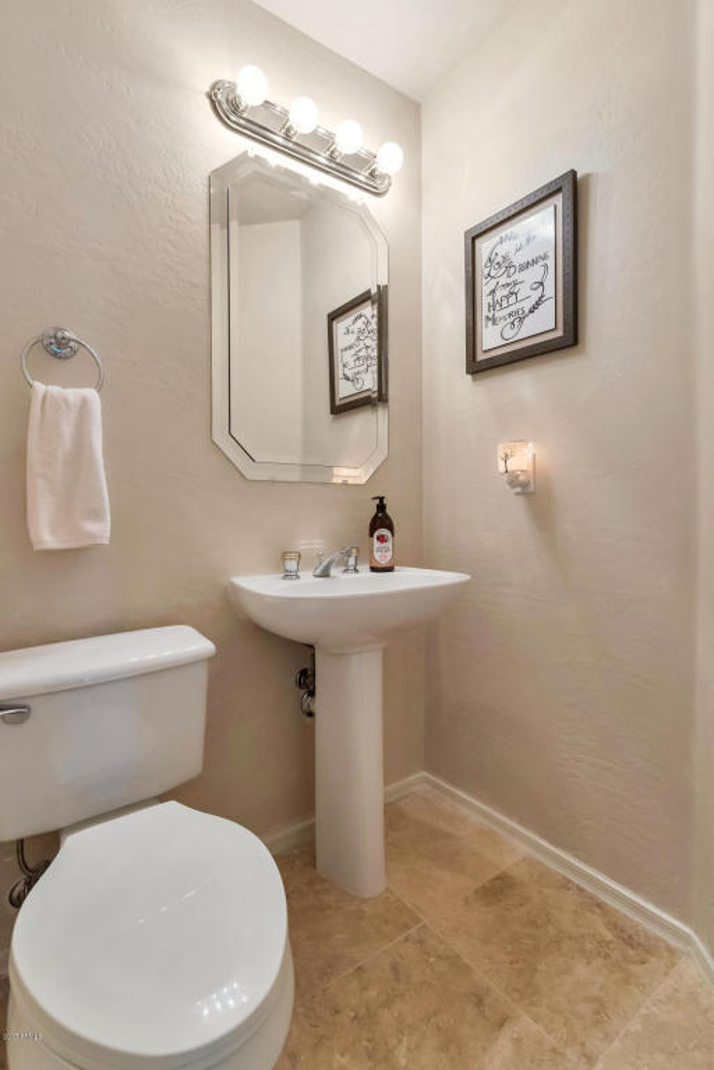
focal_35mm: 16
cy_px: 535
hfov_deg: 73.8
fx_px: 476
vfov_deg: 96.7
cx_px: 357
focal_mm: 16
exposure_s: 1/60
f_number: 6.3
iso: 2500
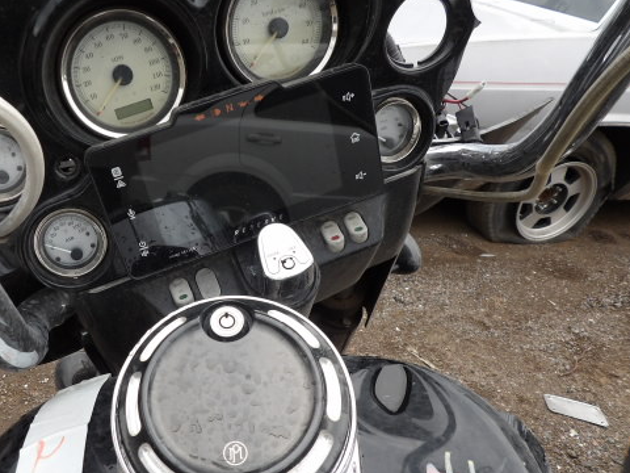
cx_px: 230
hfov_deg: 56.0
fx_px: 582
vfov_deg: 43.9
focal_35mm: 32
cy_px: 289
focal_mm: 4.3
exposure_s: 1/66
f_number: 3.2
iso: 100
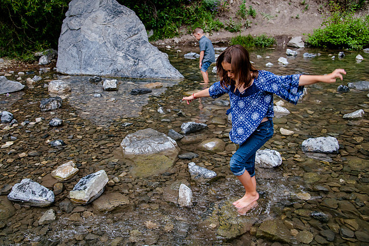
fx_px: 372
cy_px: 105
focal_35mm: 36
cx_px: 158
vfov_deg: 36.4
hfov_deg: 52.5
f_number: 5
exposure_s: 1/160
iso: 400
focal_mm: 31
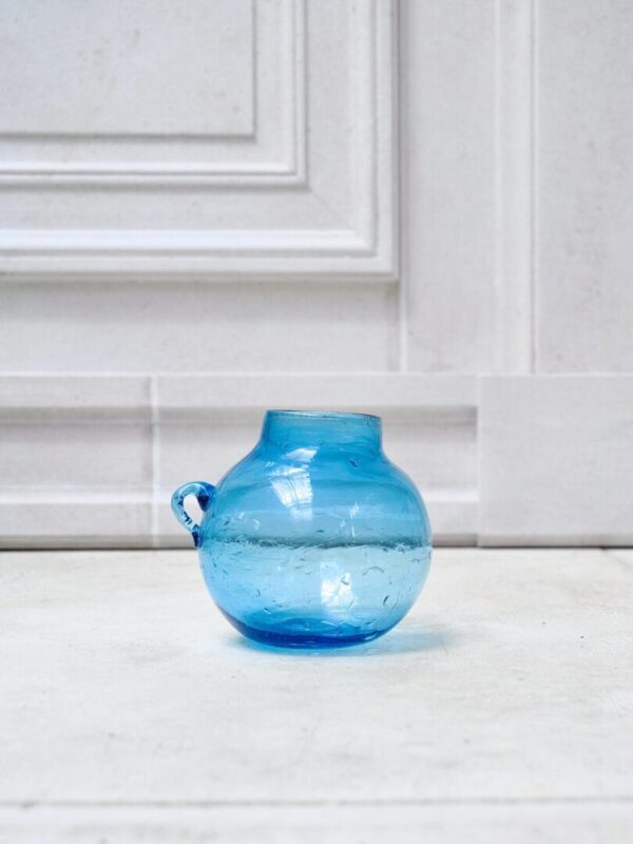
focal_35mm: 62
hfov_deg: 23.7
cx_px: 316
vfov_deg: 31.2
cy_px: 422
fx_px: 1512
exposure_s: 1/200
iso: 200
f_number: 5
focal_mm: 31
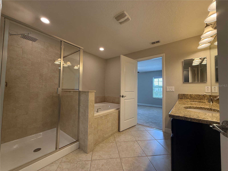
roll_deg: -1.5
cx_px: 114
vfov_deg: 85.7
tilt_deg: +2.8
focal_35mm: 14
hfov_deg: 102.1
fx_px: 92
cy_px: 86
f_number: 2.2
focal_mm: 2.22
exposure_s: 1/120
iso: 160
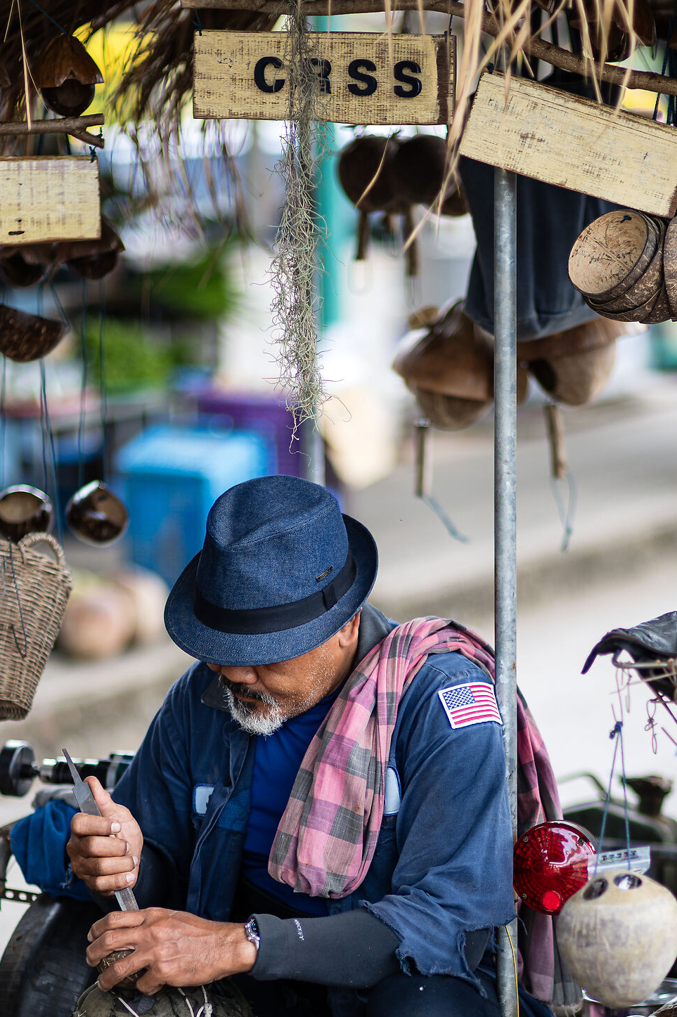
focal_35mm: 141
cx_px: 402
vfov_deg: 14.5
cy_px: 767
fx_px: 3982
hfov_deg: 9.7
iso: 100
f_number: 1.4
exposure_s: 1/400
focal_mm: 85
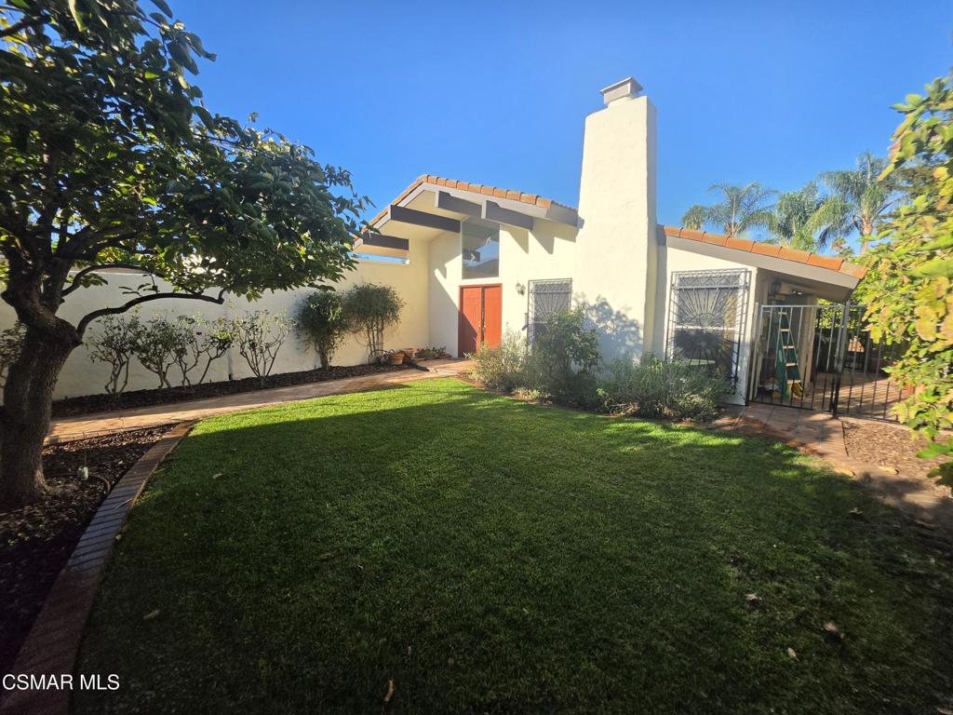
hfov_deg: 106.2
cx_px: 476
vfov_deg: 89.9
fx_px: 358
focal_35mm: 13
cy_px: 358
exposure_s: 1/1597
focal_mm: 2.2
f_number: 1.9
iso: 32
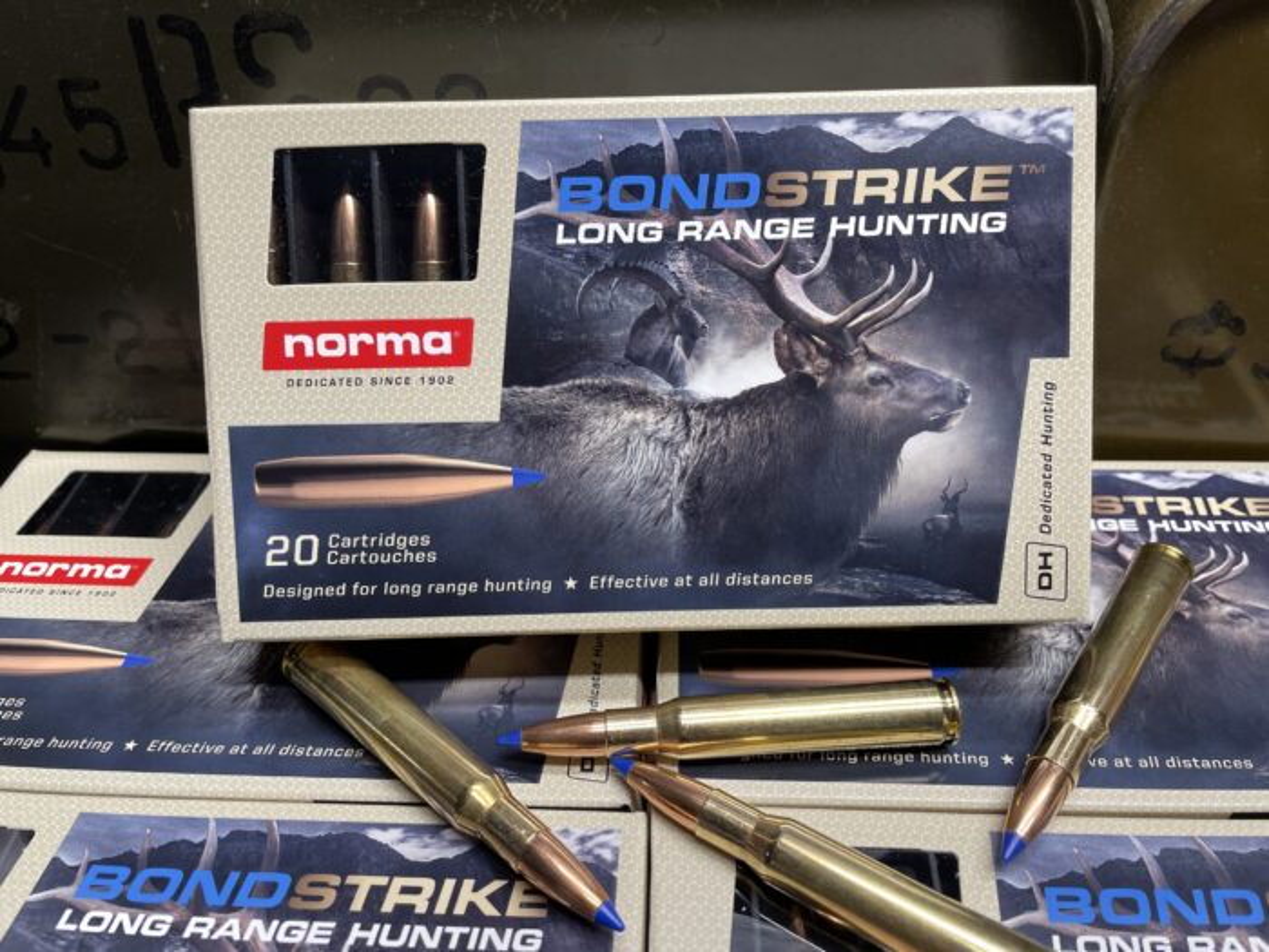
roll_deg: +1.6
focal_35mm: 26
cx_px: 634
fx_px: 953
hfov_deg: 67.3
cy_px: 476
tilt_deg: -40.7
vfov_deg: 53.1
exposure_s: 1/120
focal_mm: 4.2
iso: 125
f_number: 1.6
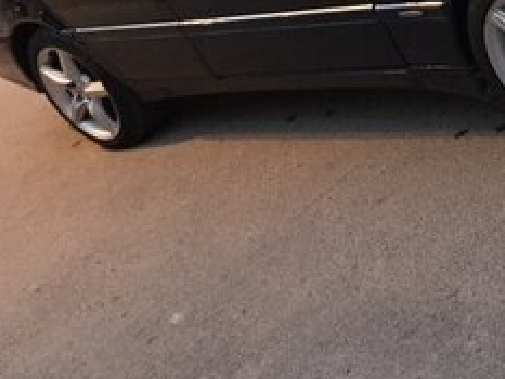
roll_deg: +26.0
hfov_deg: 23.0
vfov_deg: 17.0
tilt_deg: -16.5
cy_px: -114
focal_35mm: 82
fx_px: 1197
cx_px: 492
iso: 200
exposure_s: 1/33
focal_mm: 4.15
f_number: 2.2
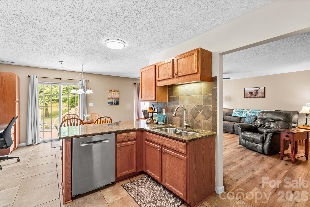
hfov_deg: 96.7
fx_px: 138
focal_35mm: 16
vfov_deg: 73.7
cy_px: 104
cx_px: 155
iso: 100
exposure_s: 1/3
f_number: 8
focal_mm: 16
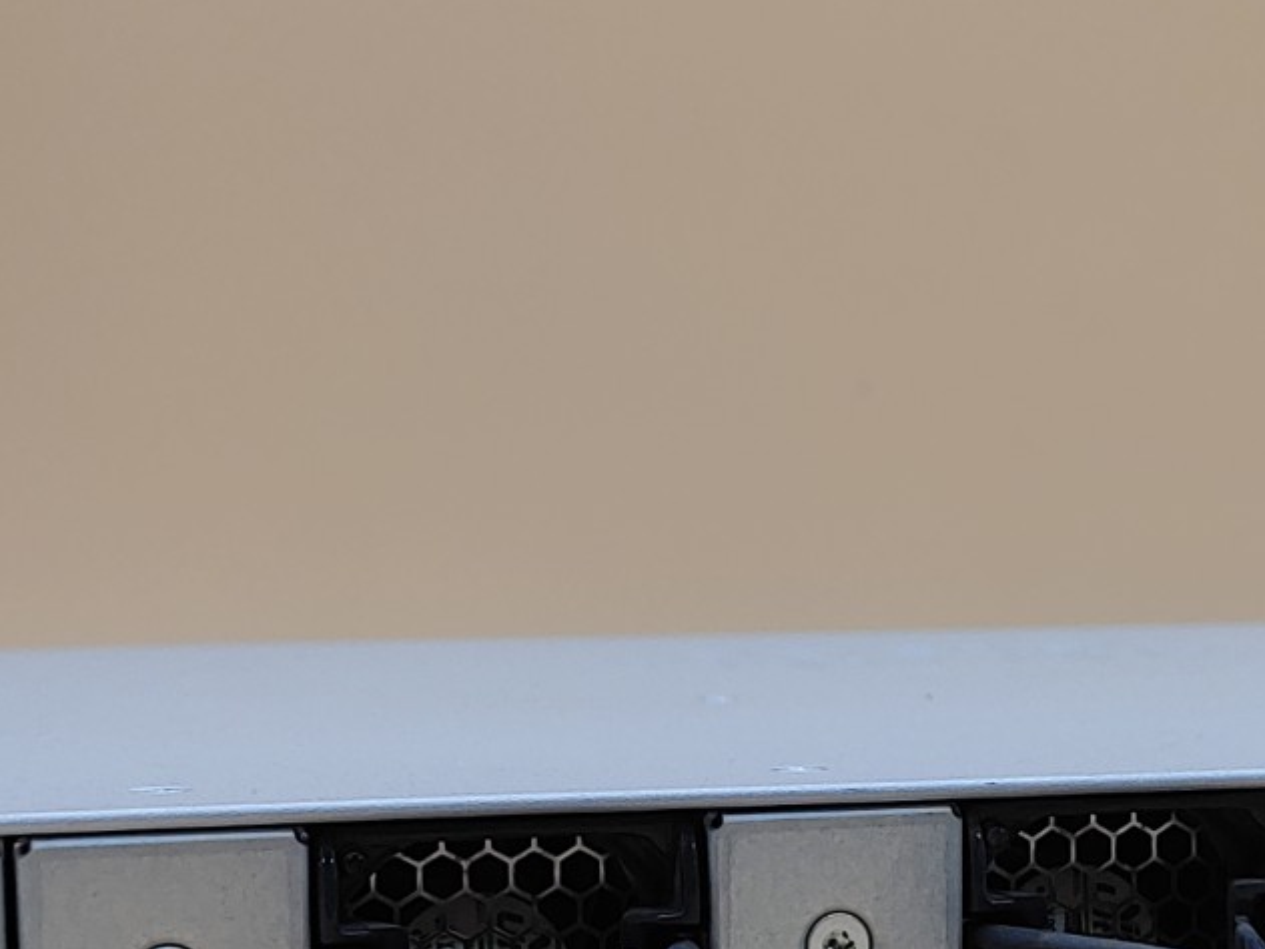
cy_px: 881
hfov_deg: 21.9
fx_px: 3252
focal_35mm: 89
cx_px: 882
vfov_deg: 16.3
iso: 50
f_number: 1.8
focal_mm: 4.36
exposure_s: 1/107
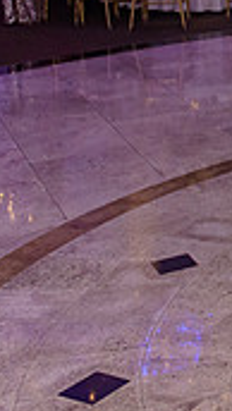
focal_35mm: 92
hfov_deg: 10.7
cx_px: 608
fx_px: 1004
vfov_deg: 22.0
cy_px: -32
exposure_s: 1/125
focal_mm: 26
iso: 1600
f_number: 3.2
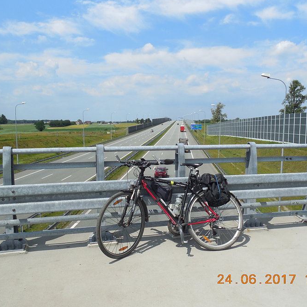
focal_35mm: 30
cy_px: 153
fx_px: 301
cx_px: 152
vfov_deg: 54.0
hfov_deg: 54.0
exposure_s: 1/500
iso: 125
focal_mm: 4.5
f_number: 6.6
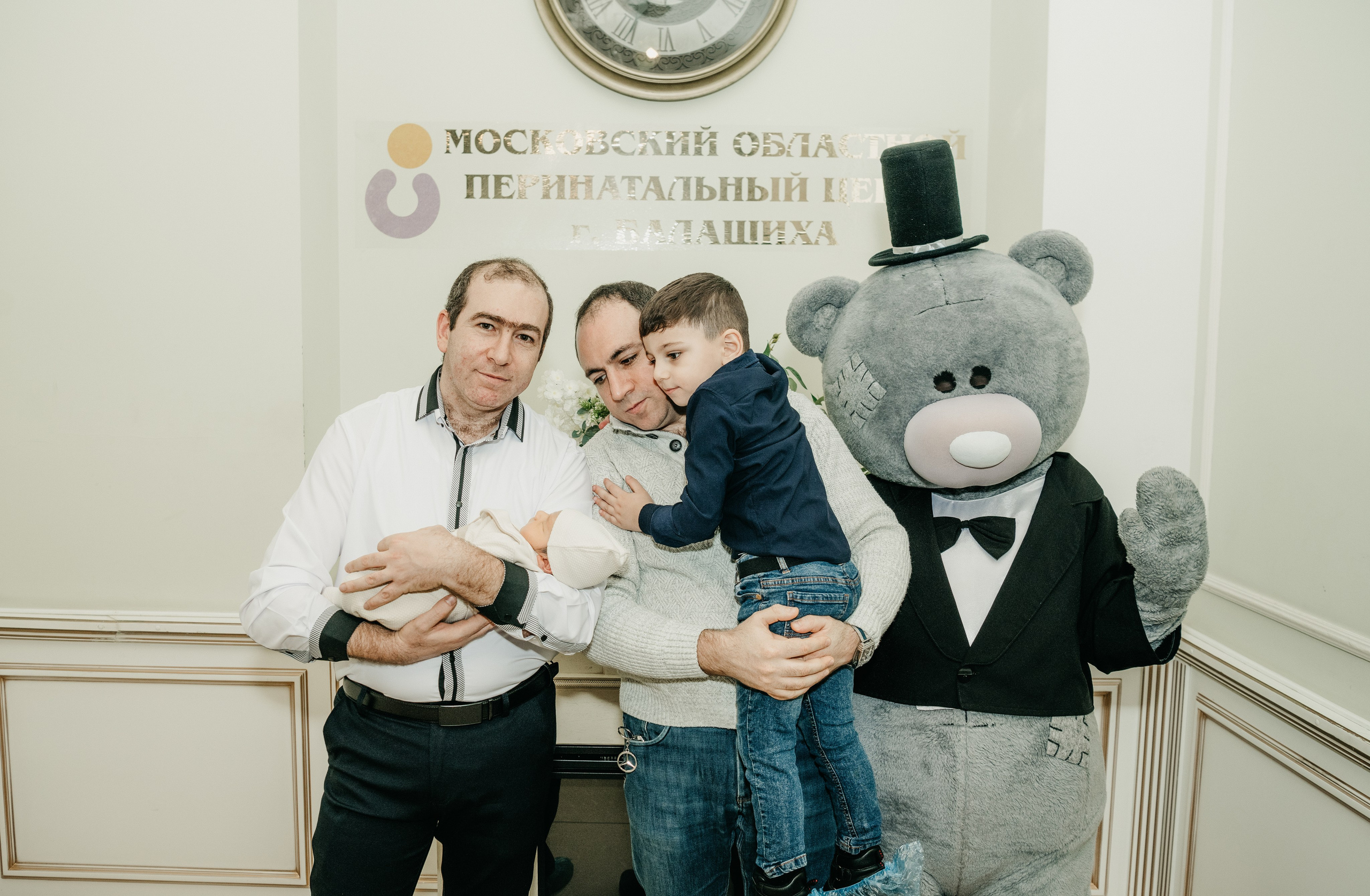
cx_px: 632
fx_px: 1170
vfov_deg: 41.9
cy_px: 487
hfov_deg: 60.6
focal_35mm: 31
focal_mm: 26
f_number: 4.5
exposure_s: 1/160
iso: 320
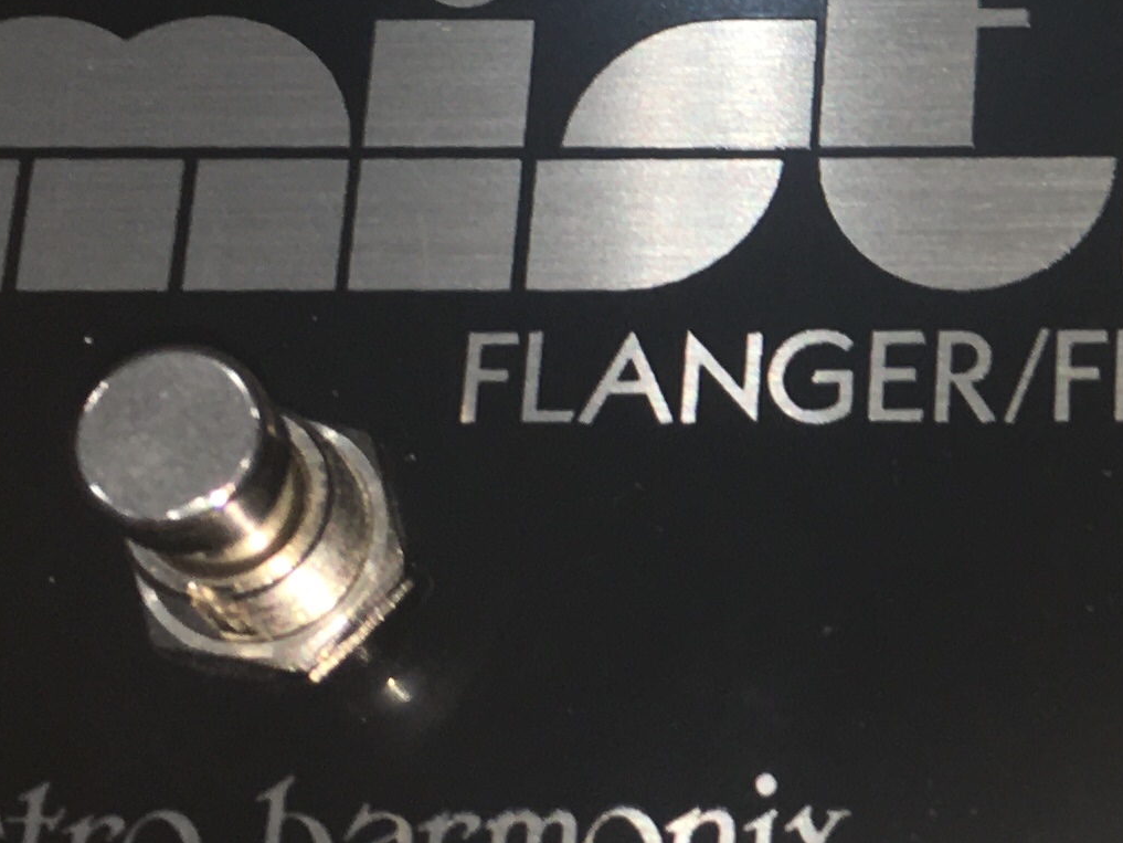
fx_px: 3731
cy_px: 261
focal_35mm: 115
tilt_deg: -65.7
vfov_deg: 12.9
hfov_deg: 16.3
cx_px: 1428
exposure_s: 1/60
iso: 25
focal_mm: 4.15
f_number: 2.2
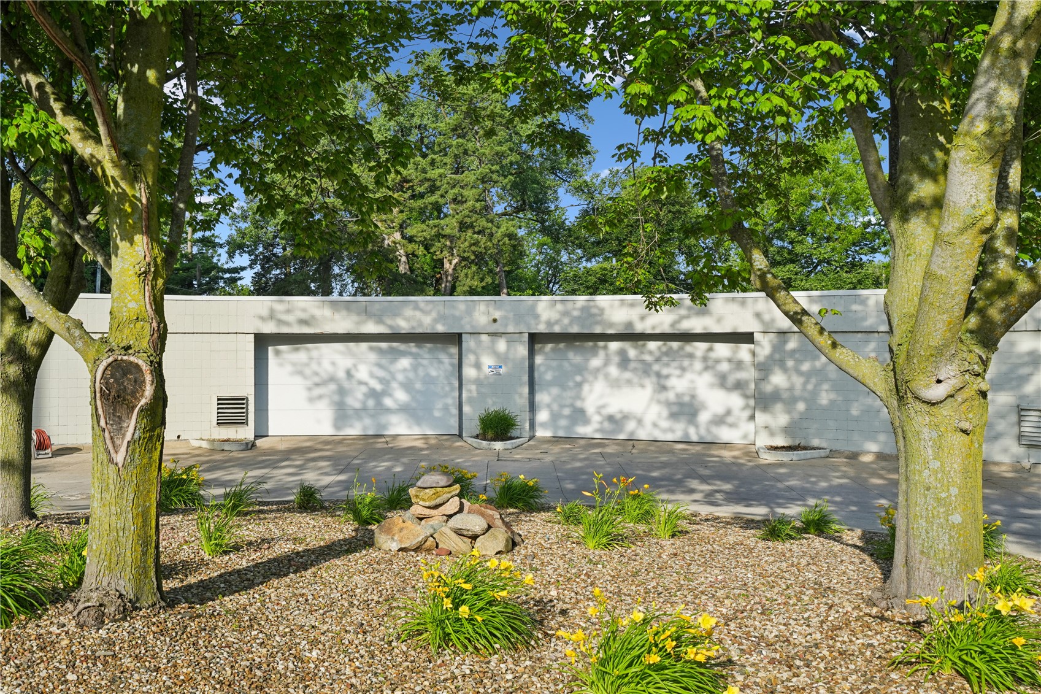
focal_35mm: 35
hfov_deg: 54.4
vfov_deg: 37.8
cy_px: 347
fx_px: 1012
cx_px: 520
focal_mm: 35
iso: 400
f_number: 8
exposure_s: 1/800
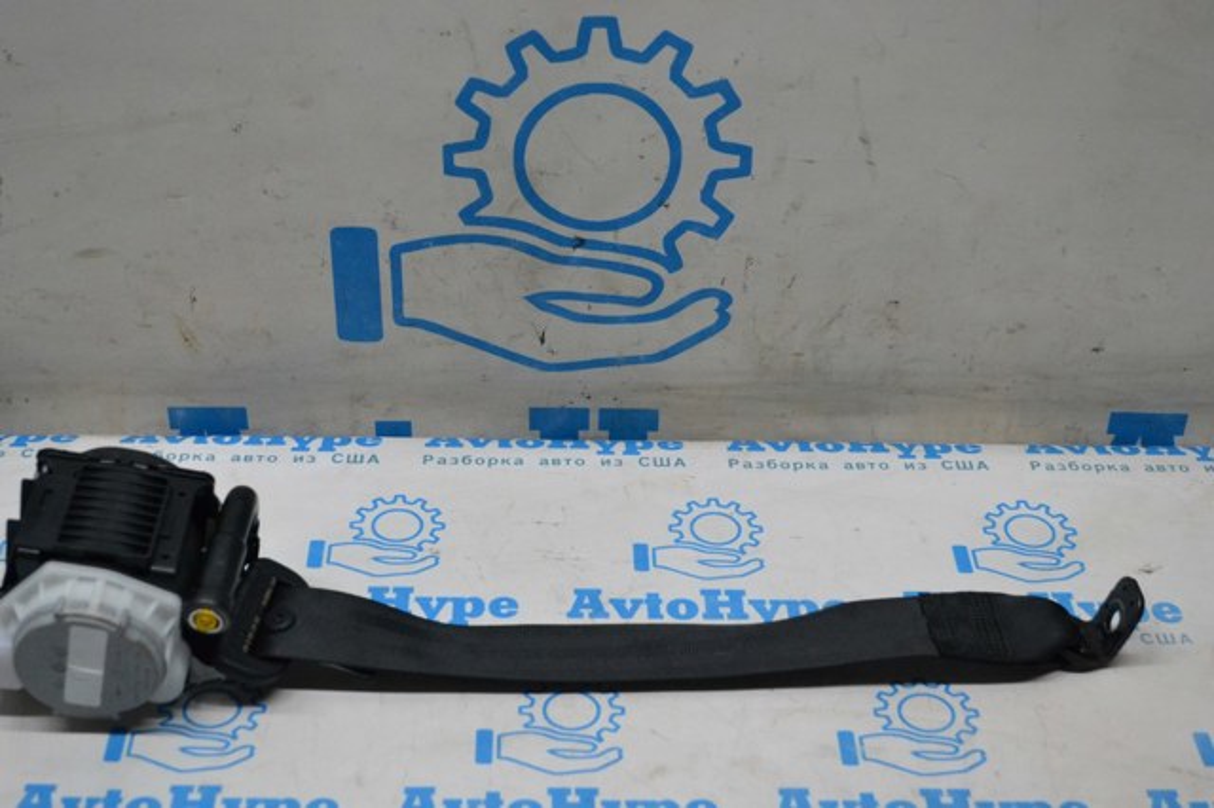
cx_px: 607
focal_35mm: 57
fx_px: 1921
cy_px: 404
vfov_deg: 23.8
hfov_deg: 35.1
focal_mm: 38
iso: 2200
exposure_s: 1/500
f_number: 5
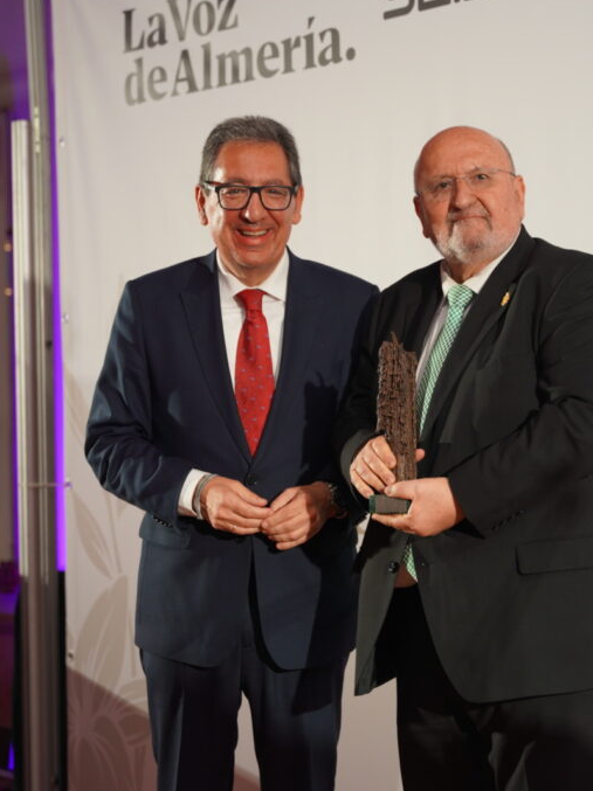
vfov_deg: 23.4
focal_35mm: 84
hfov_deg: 17.6
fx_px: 1914
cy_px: 395
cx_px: 368
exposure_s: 1/200
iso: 800
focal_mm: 57.5
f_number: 2.8
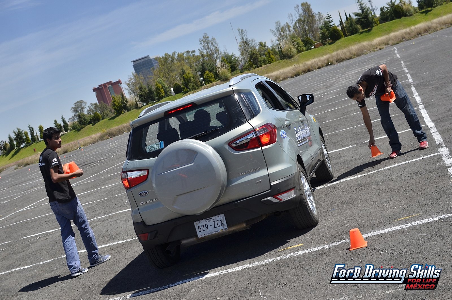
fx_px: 658
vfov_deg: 25.7
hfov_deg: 37.9
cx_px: 226
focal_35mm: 52
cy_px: 150
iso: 200
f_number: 5.6
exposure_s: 1/2000
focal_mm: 35
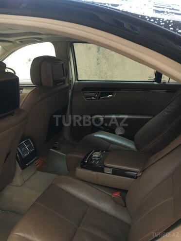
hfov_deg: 48.2
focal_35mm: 29
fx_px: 202
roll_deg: -1.2
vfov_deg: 61.7
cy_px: 120
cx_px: 90
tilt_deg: -18.4
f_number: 2.2
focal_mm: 4.15
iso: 200
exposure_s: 1/25
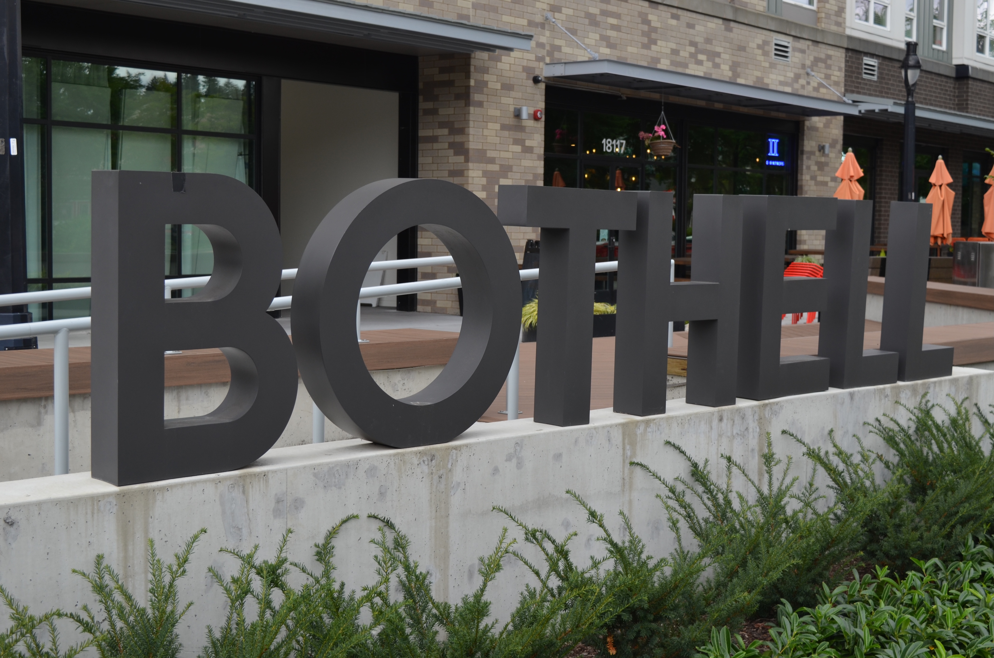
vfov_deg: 25.6
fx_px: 1446
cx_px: 497
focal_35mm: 52
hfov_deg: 37.9
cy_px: 329
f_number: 6.3
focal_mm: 35
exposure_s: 1/160
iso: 200
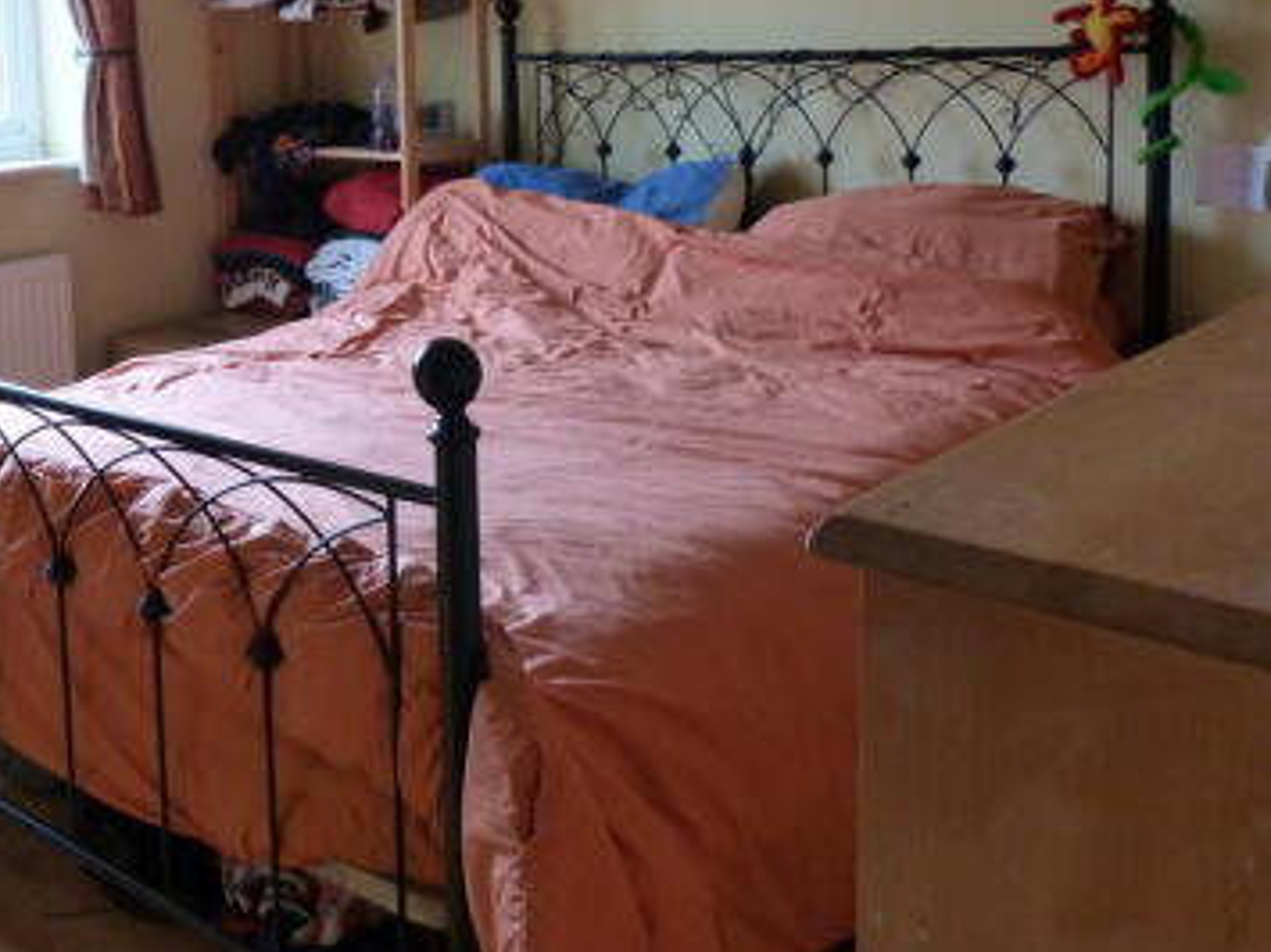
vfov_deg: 34.0
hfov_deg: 43.4
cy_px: 177
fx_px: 1505
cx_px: 235
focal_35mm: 41
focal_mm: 4.5
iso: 320
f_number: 2.8
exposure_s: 1/60
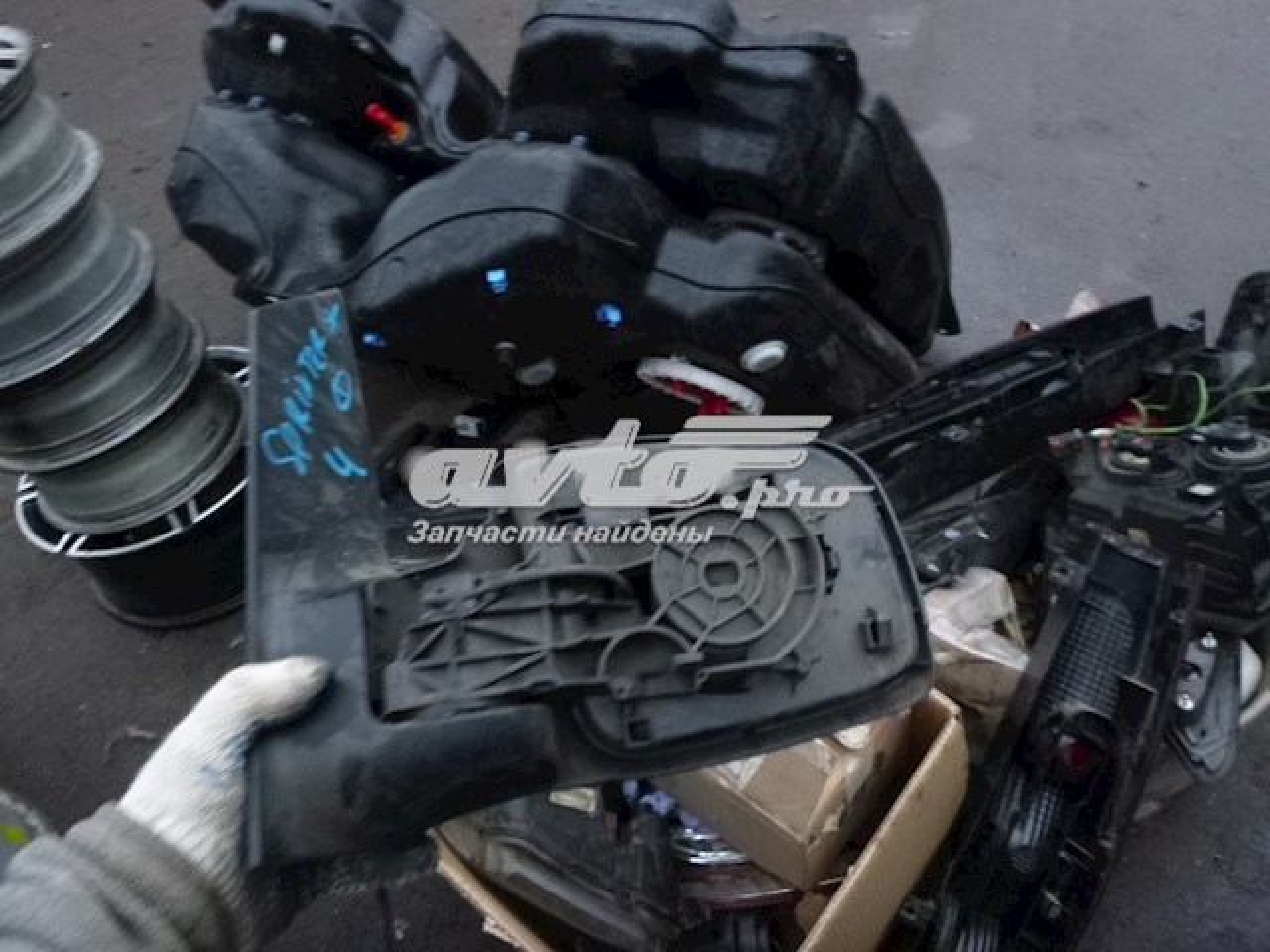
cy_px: 476
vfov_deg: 51.4
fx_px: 991
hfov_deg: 65.3
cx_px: 635
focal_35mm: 27
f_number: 4
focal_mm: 4.8
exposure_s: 1/8
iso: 400
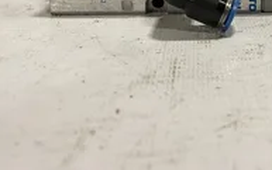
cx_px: 237
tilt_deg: -14.6
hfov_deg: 34.0
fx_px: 423
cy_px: -10
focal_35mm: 57
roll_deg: -0.8
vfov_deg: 21.8
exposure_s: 1/60
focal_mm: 4.2
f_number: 1.6
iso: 125
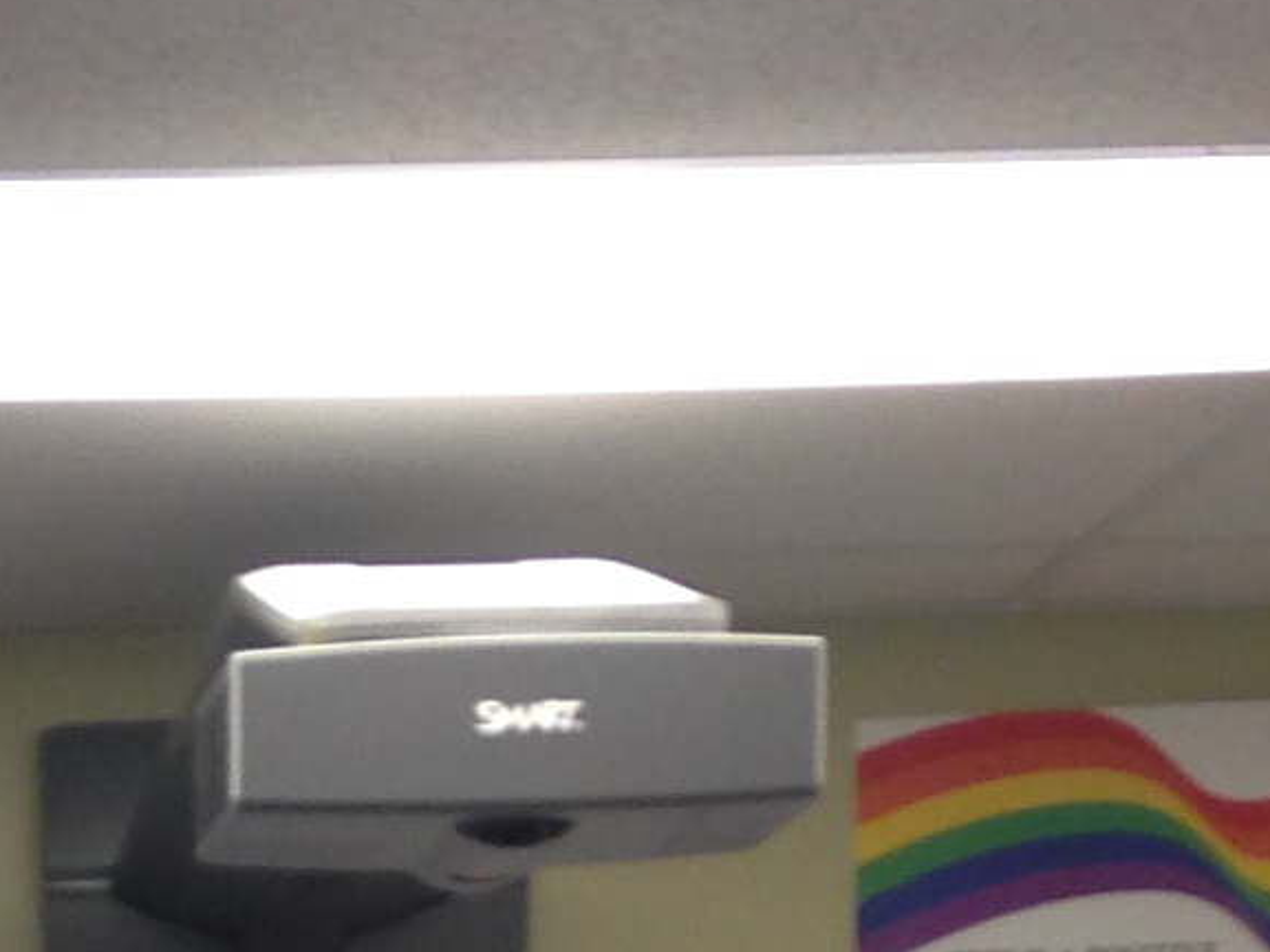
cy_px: 2312
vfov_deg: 7.4
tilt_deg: -4.7
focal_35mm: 187
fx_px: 6861
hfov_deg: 10.3
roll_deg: +1.3
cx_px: -478
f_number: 2.4
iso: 50
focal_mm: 4.12
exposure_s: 1/24
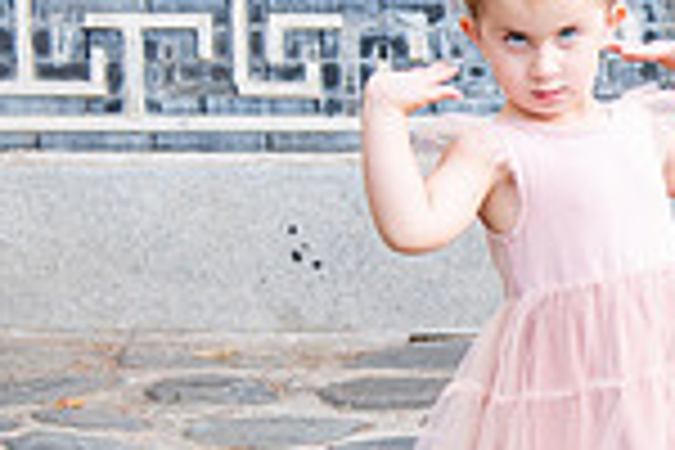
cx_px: 814
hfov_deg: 10.5
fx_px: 3618
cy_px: 252
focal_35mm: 193
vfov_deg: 7.1
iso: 640
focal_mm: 50
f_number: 4
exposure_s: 1/200
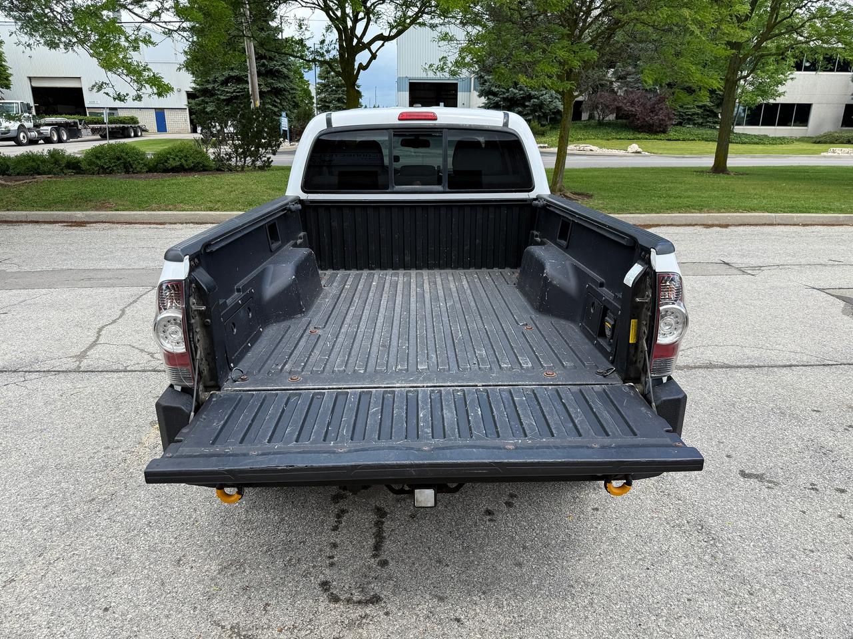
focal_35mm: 24
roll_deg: -0.3
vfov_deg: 56.8
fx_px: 591
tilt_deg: -18.1
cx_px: 426
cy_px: 320
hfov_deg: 71.6
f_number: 1.78
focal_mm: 6.76
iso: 80
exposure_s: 1/1292
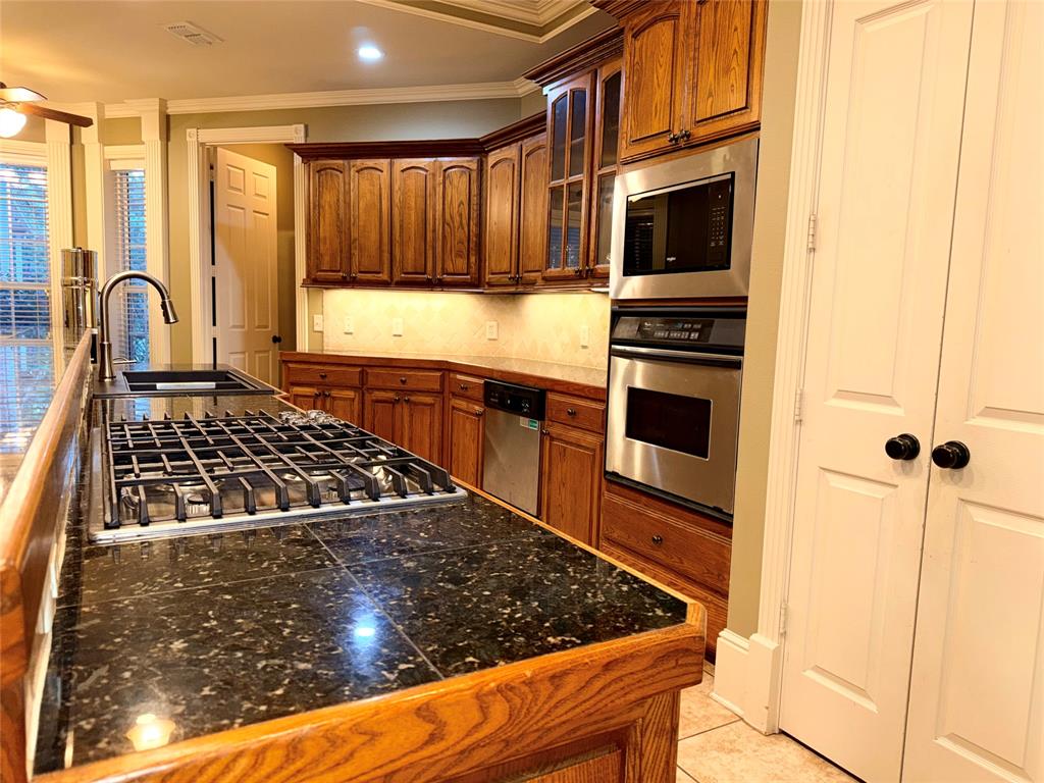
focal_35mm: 24
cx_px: 522
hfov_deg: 71.6
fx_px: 724
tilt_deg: -6.6
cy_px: 392
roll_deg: -1.2
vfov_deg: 56.8
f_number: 1.78
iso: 50
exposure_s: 1/30
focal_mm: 6.76
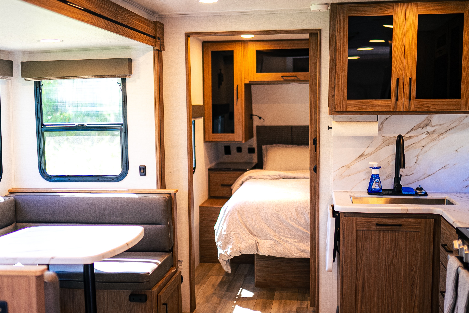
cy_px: 170
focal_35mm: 45
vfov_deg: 29.9
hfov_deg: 43.6
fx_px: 586
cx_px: 227
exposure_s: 1/80
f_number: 1.4
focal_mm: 35
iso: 200
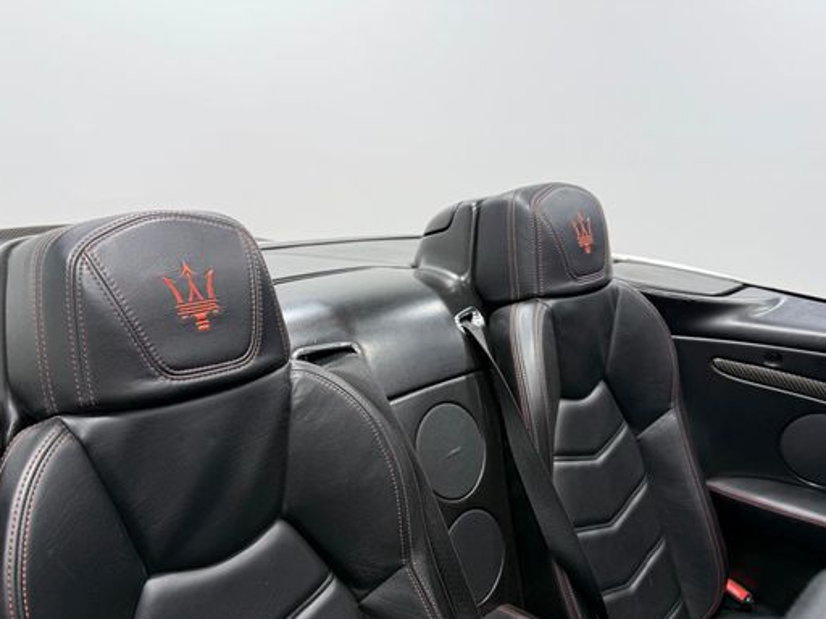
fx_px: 716
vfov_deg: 46.4
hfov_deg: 60.0
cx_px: 423
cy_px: 382
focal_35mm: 30
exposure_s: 1/125
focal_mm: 6.76
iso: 64
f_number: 1.78
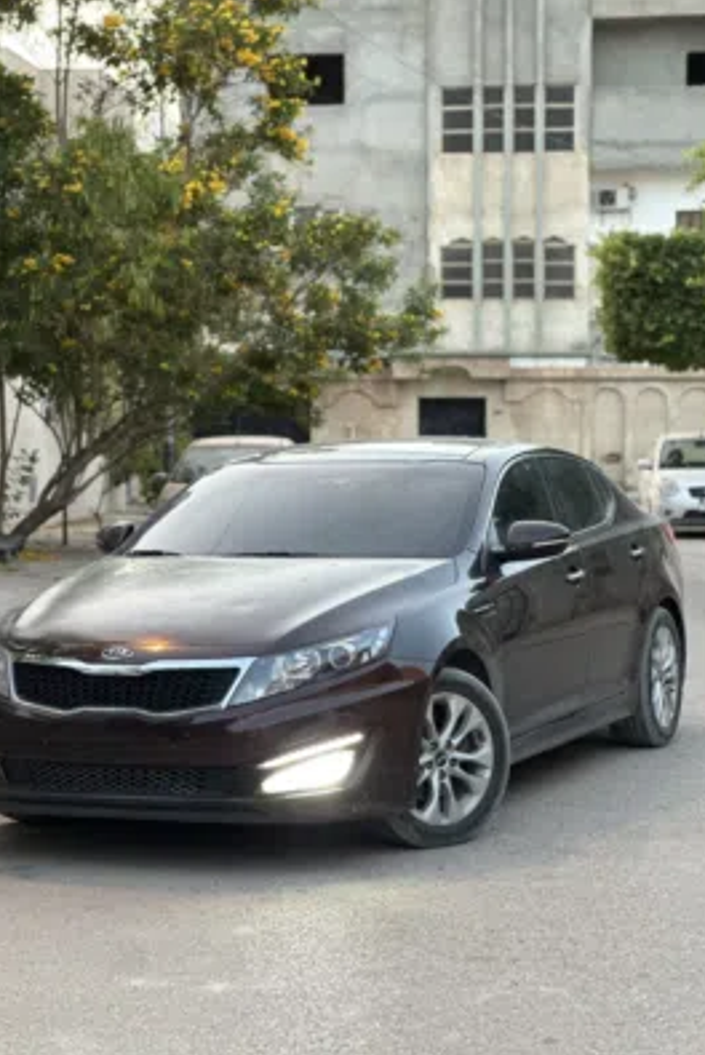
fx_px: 2375
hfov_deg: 16.9
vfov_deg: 25.0
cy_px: 523
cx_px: 355
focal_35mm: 81
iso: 250
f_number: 2.8
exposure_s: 1/40
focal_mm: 9
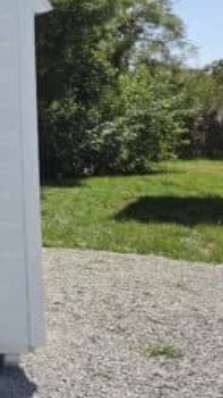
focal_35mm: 60
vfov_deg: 34.0
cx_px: -212
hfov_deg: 16.0
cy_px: 86
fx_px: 631
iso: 80
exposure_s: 1/3977
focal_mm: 5.4
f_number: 1.8
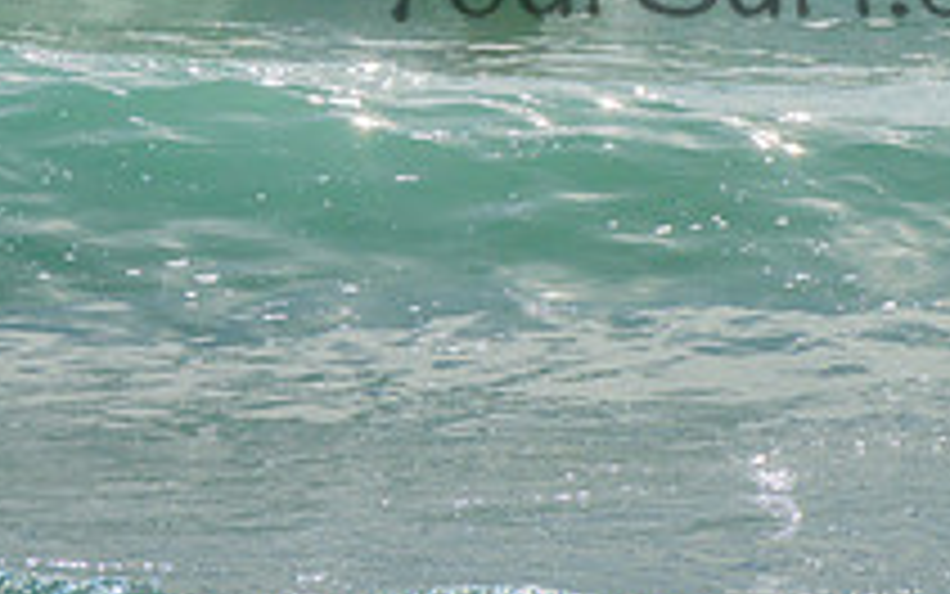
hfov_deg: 1.5
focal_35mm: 1372
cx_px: 542
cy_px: -254
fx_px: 35531
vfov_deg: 1.0
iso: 200
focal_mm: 400
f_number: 16
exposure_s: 1/1600
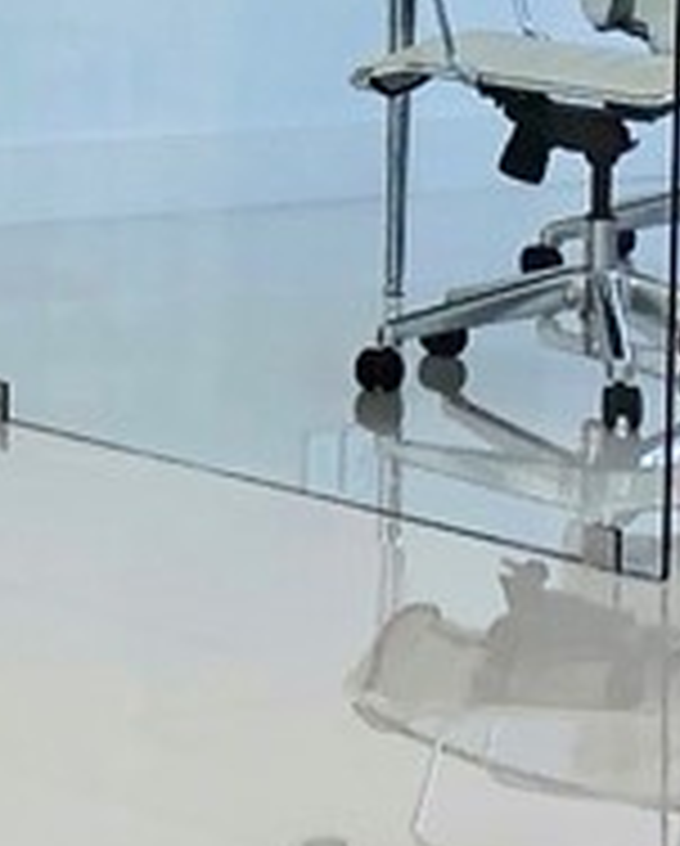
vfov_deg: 8.1
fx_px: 5822
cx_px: -811
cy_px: -454
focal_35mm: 232
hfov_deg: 6.4
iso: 50
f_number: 1.8
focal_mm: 4
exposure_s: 1/120
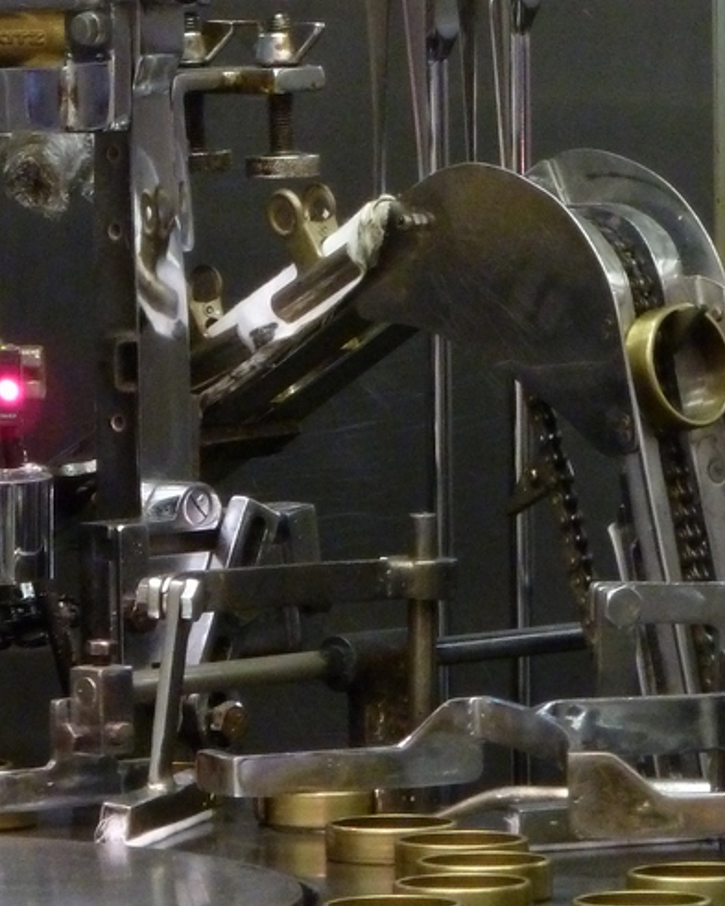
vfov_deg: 4.8
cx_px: 96
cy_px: 72
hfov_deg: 3.8
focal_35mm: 403
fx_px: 10806
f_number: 4.5
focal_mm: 27.8
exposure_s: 1/30
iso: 400
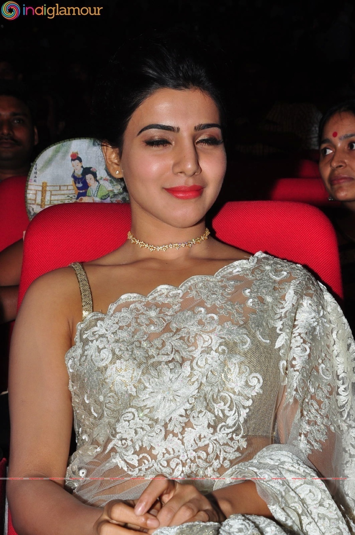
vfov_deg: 23.4
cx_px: 178
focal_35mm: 87
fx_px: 1291
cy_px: 268
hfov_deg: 15.7
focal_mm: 58
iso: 400
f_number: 14
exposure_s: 1/125
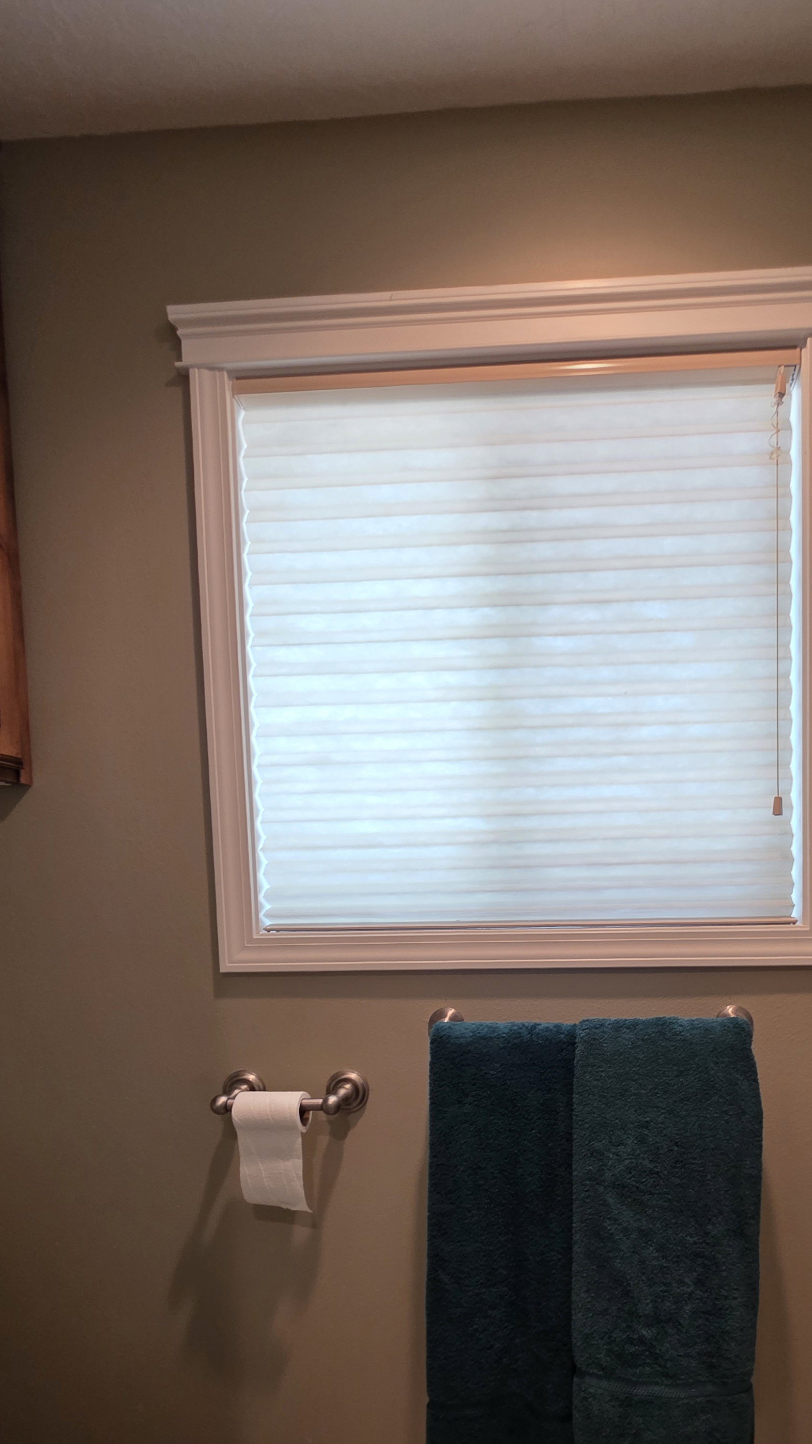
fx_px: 727
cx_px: 565
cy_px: 948
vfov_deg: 86.8
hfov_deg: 56.6
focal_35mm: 19
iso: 160
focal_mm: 2.2
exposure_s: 1/60
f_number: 1.9
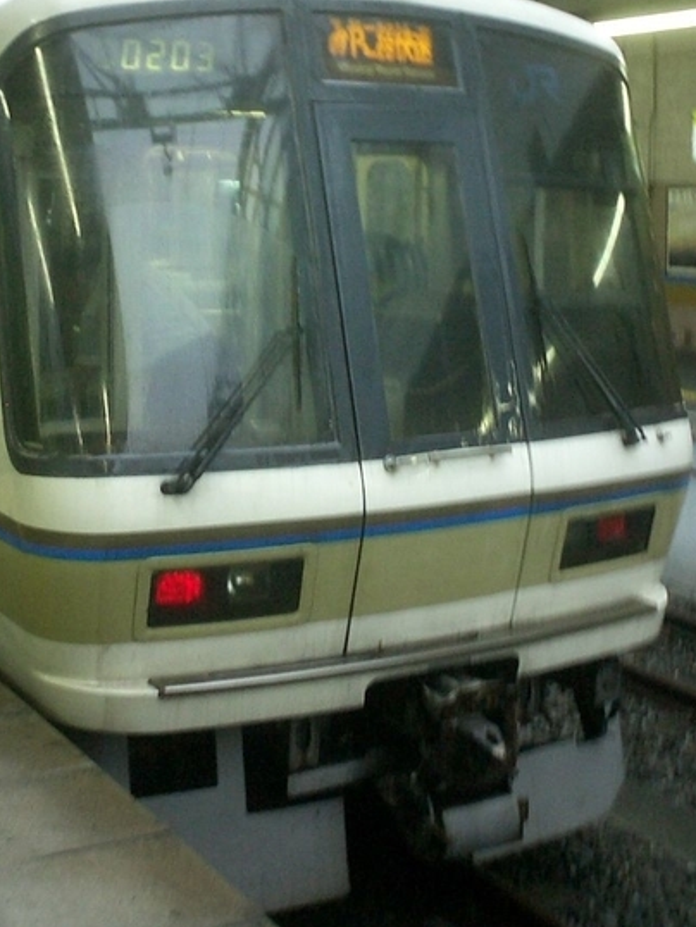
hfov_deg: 26.5
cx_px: 269
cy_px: 269
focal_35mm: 55
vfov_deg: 34.4
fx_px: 1473
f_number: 3.5
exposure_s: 1/25
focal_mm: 5.6
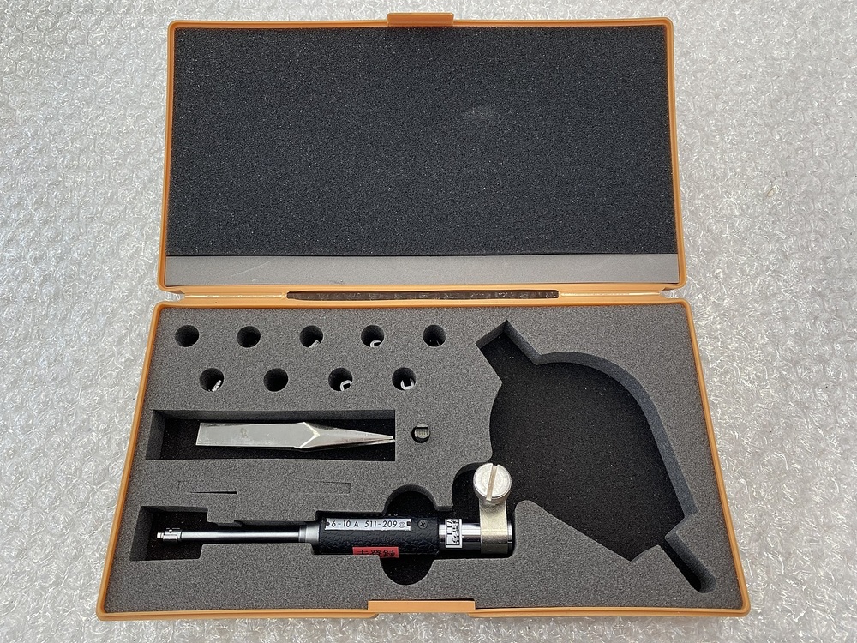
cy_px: 322
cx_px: 428
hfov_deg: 67.3
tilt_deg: -70.7
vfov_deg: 53.1
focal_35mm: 26
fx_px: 644
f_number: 1.8
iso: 125
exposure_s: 1/117
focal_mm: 4.25
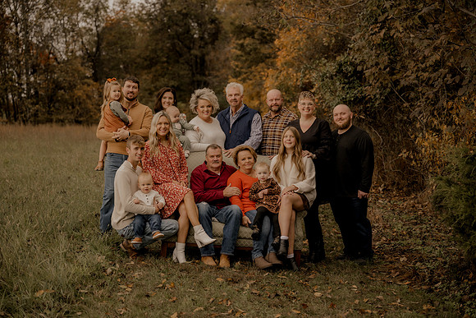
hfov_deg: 31.0
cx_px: 238
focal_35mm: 65
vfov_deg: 20.9
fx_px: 860
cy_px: 159
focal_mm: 65
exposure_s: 1/125
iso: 160
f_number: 2.8
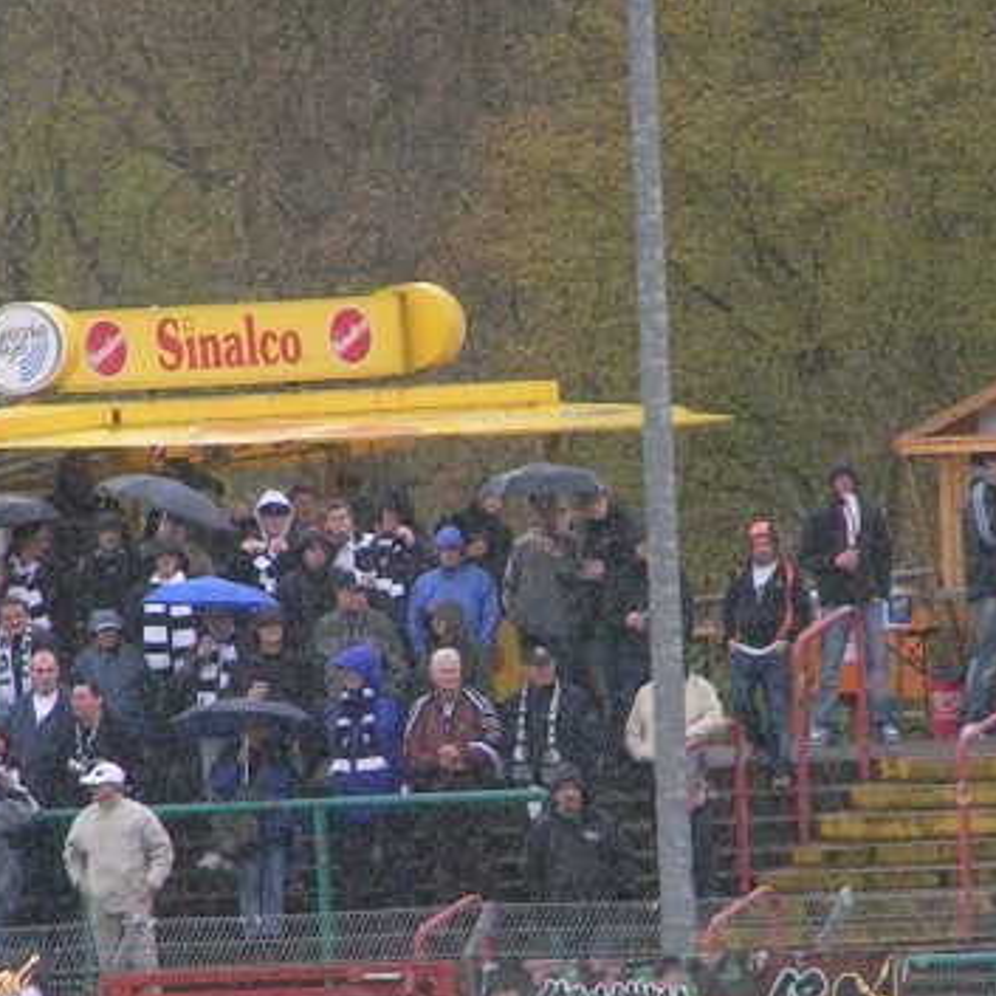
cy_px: 700
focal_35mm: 762
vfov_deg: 2.3
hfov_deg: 2.3
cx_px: 505
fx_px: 24805
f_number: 3.5
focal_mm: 58
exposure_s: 1/400
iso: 160
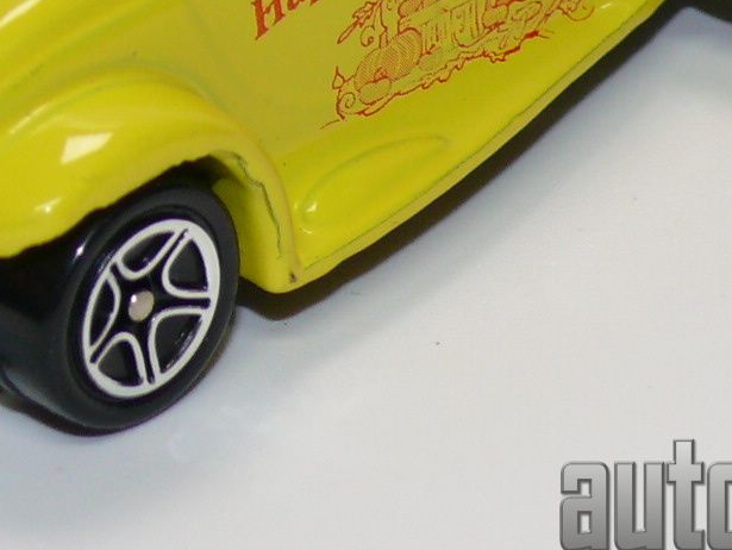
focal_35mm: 273
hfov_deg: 7.2
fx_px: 5776
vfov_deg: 5.4
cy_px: -117
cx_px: 286
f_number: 4
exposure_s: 1/30
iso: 100
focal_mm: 13.7
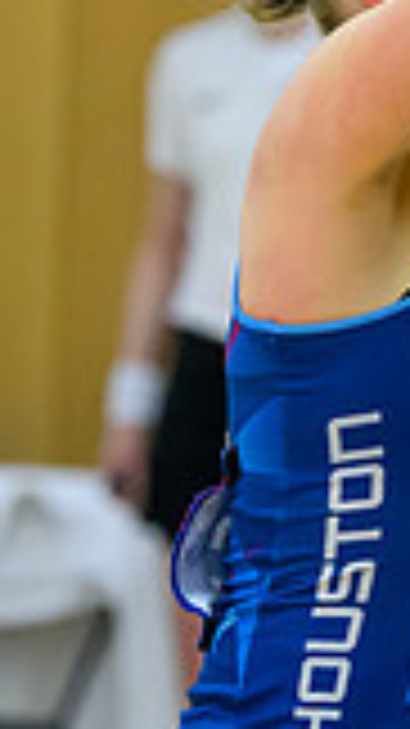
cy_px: 275
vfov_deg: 2.8
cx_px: 621
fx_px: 15052
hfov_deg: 1.6
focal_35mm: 778
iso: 4000
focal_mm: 165
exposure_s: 1/1000
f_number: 3.5
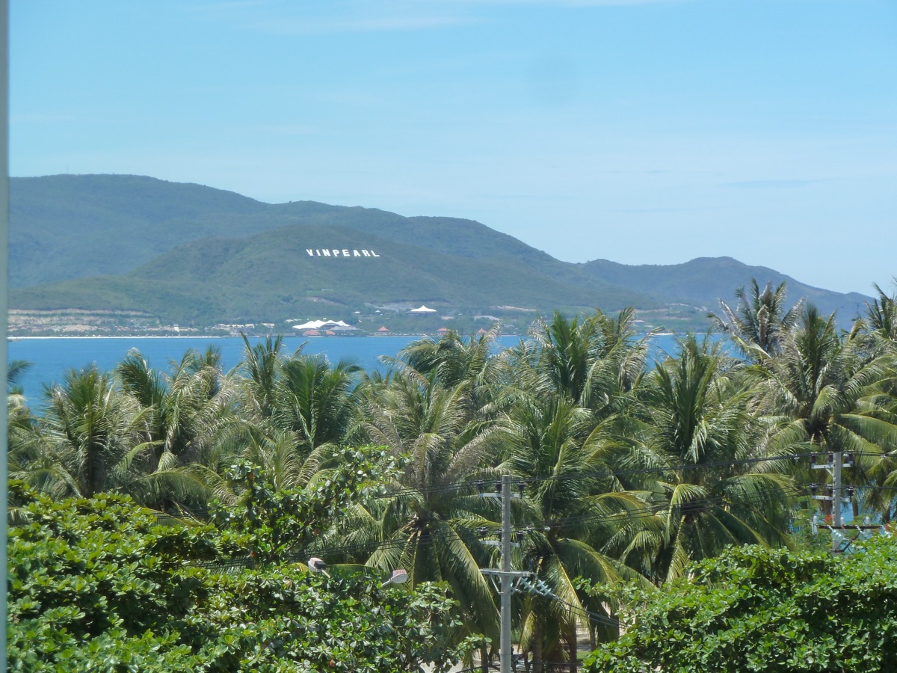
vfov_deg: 12.5
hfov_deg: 16.6
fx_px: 3084
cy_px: 336
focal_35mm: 119
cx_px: 448
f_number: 4.4
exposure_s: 1/400
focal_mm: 19.5
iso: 125
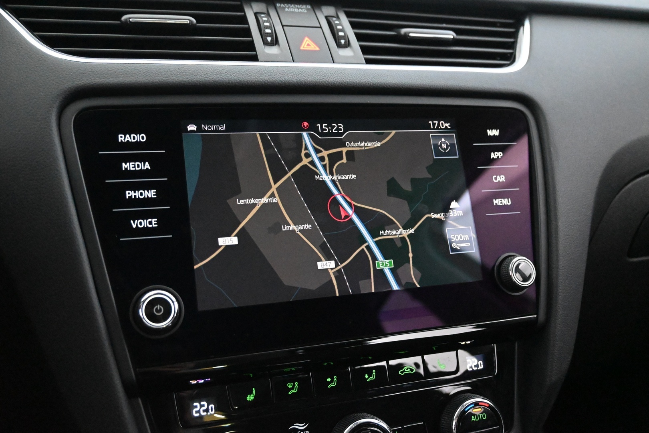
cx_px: 324
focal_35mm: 34
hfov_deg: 56.1
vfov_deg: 39.1
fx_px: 608
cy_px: 216
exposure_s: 1/40
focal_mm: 22.5
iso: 12800
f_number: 4
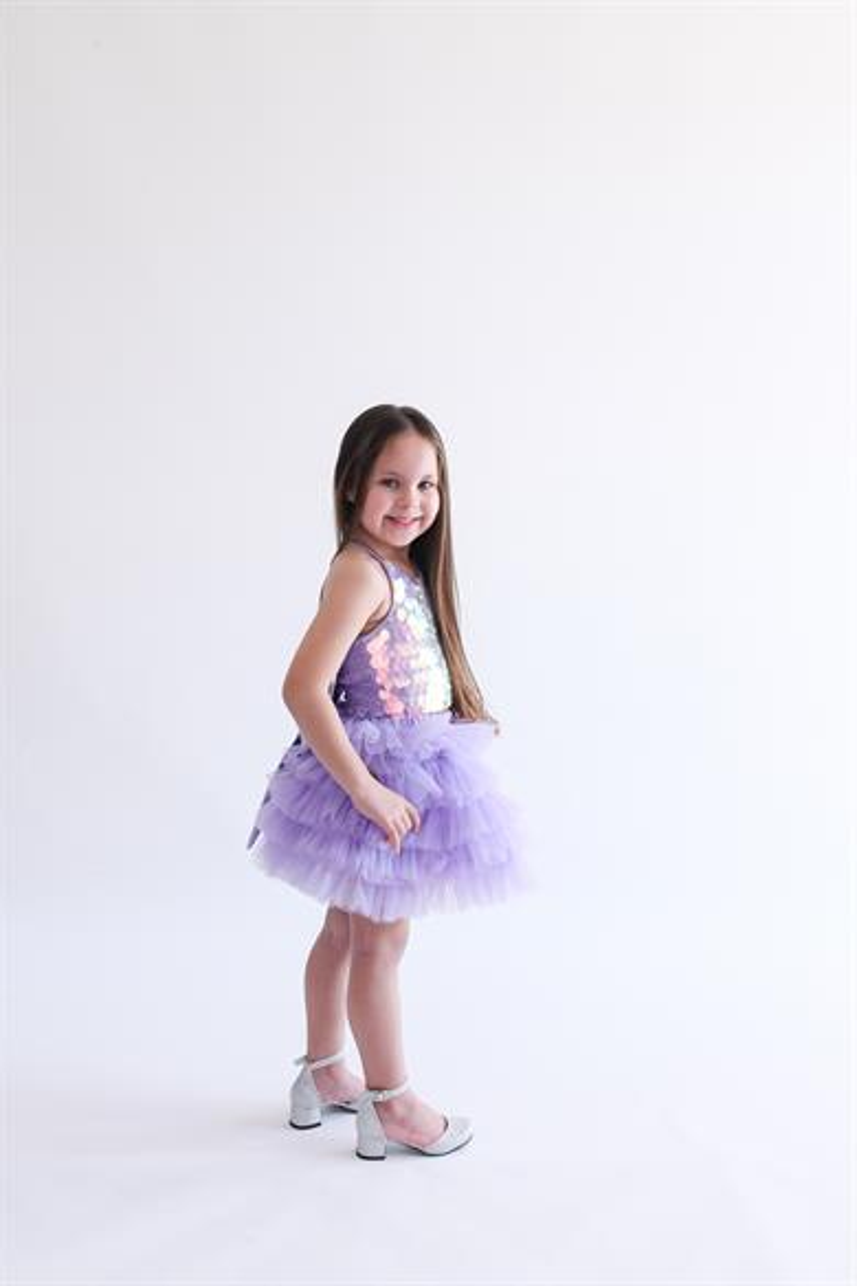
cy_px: 643
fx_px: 1250
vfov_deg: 54.4
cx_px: 428
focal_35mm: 35
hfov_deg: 37.9
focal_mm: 35
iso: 640
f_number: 8
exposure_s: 1/125
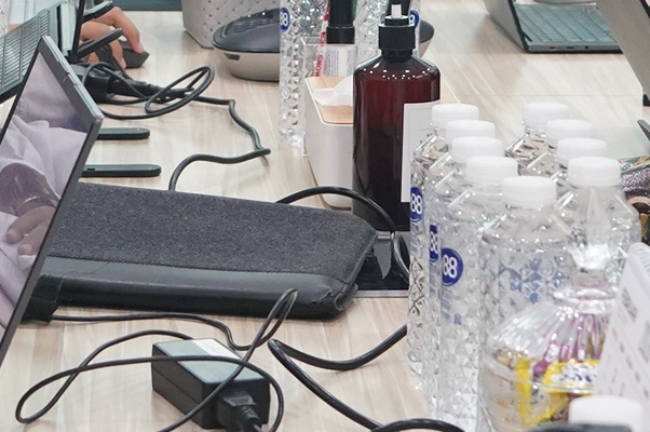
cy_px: -342
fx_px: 3066
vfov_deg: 7.8
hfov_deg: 12.1
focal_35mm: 170
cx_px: 331
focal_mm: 34
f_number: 4.5
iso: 4000
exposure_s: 1/200
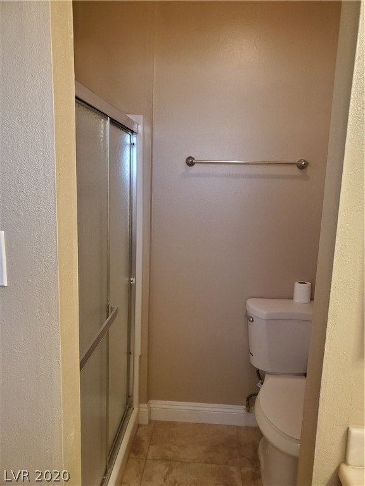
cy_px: 243
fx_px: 366
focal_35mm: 26
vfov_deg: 67.3
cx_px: 182
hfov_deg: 53.1
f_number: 2.4
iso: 400
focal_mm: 4.3
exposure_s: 1/39
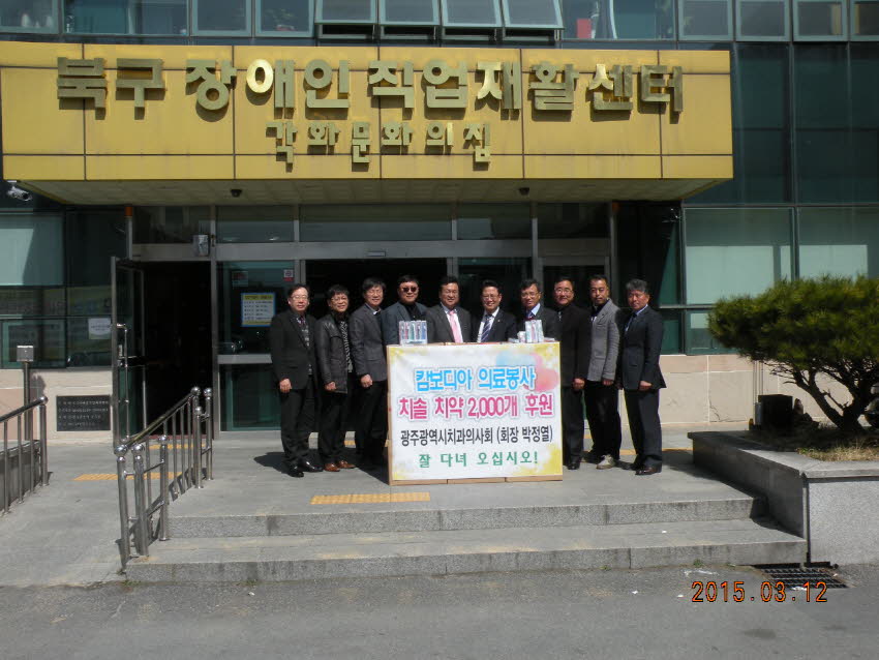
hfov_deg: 55.3
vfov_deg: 43.0
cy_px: 330
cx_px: 440
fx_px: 838
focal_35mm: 33
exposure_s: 1/308
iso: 64
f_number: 8
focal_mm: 5.8
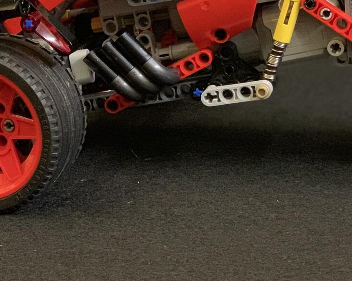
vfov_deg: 10.9
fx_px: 1459
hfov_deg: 13.7
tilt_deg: -8.8
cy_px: 7
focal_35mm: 140
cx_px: 249
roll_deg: -0.7
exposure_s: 1/25
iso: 500
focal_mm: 6
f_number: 2.4
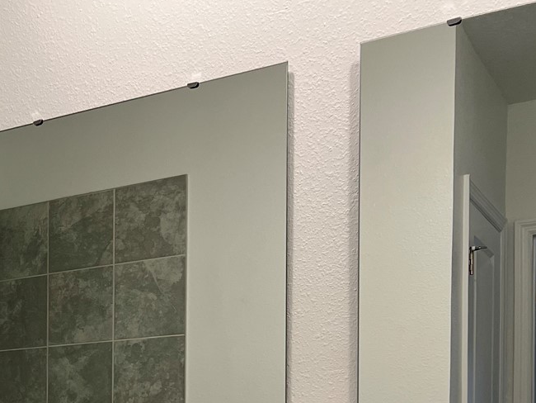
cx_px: -80
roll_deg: +0.1
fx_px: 991
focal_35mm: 64
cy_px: 450
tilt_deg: -0.4
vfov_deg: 21.7
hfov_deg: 27.2
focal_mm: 5.7
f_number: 1.5
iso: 125
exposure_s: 1/120
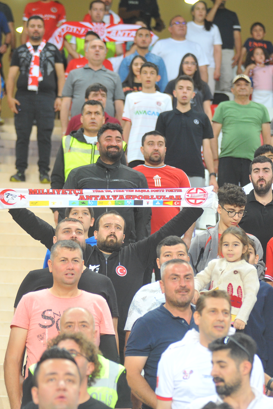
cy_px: 204
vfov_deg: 10.9
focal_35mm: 188
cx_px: 133
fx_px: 2139
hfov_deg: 7.3
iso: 2000
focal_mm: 125
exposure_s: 1/400
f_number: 6.3
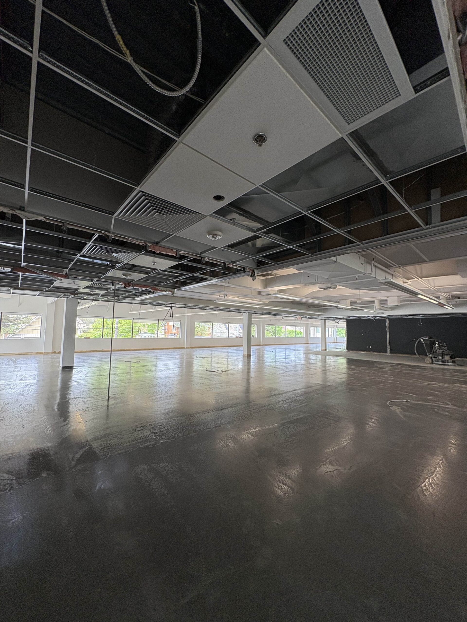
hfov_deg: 85.7
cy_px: 311
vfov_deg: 102.1
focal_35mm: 14
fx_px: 252
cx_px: 234
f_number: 2.2
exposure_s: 1/99
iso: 100
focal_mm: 2.22
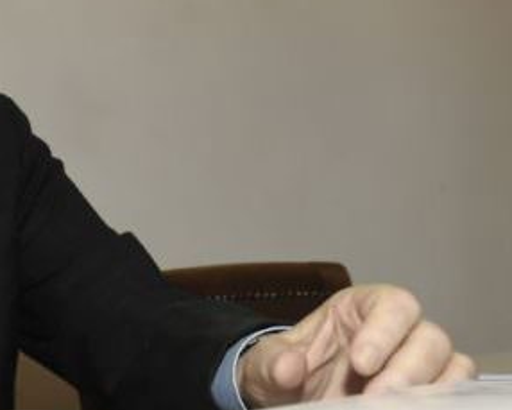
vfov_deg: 23.1
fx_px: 1000
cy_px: 167
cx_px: 5
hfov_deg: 27.2
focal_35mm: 66
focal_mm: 31
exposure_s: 1/160
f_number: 5.6
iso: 1600
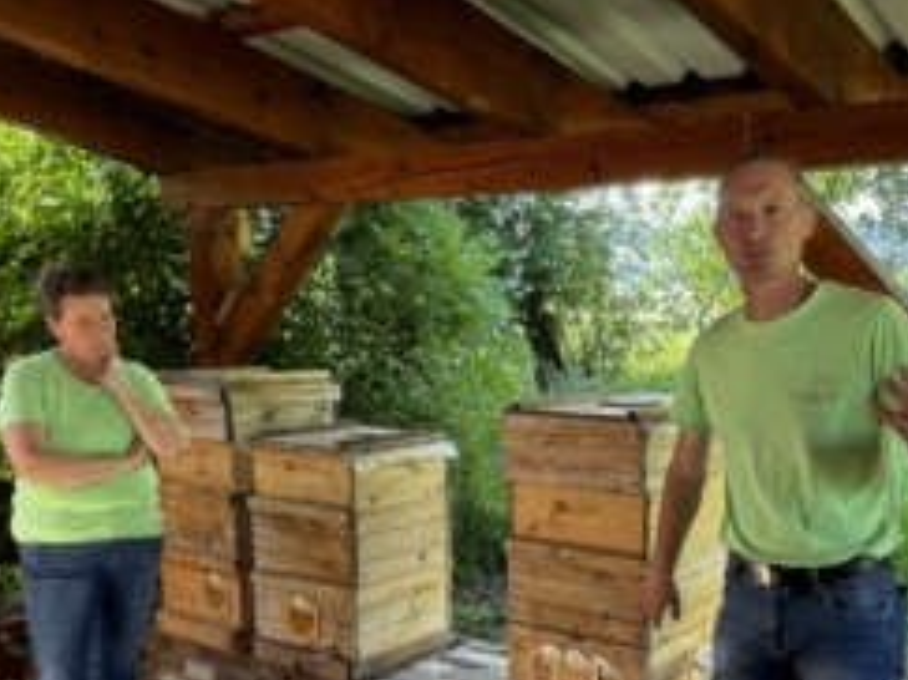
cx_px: 559
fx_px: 1049
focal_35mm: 40
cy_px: 531
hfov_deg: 46.5
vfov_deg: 34.9
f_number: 1.78
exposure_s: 1/153
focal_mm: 6.76
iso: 100
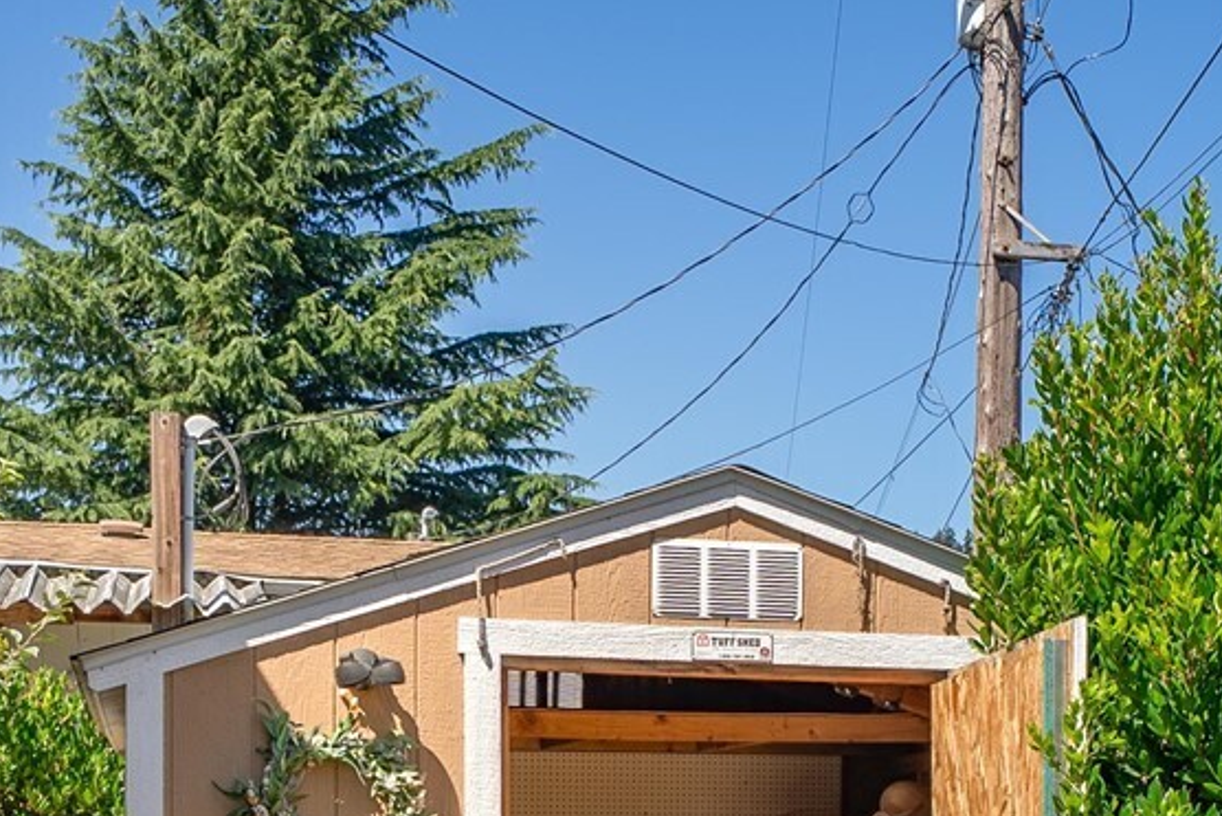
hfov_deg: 32.9
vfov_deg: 21.1
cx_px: 647
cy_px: 911
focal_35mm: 61
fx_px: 2071
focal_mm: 20
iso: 80
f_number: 7.1
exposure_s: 1/100
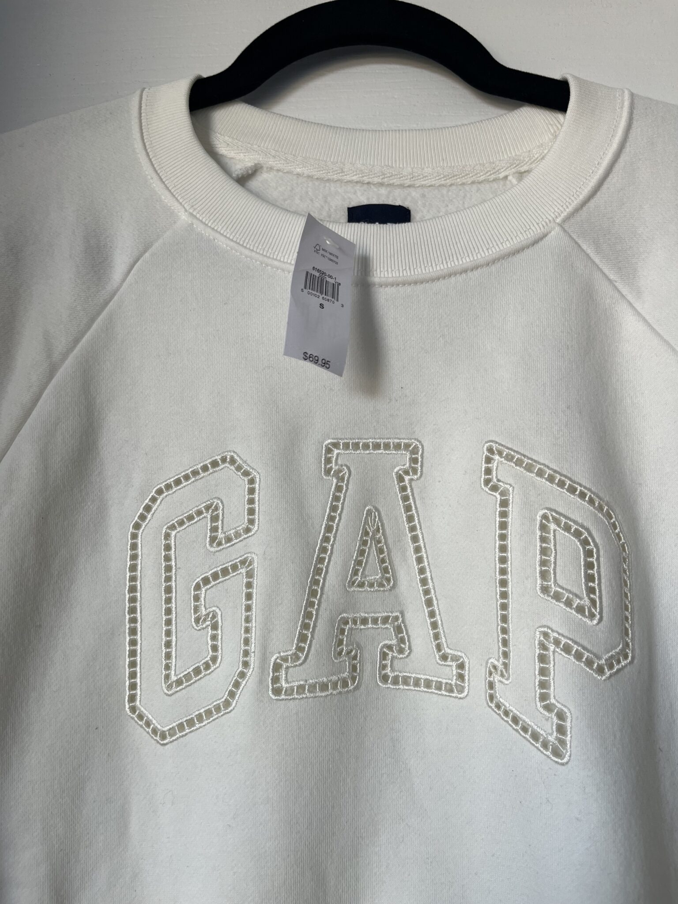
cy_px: 452
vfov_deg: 67.3
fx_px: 679
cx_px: 339
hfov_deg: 53.1
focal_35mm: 26
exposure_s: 1/75
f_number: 1.6
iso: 40
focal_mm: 5.1
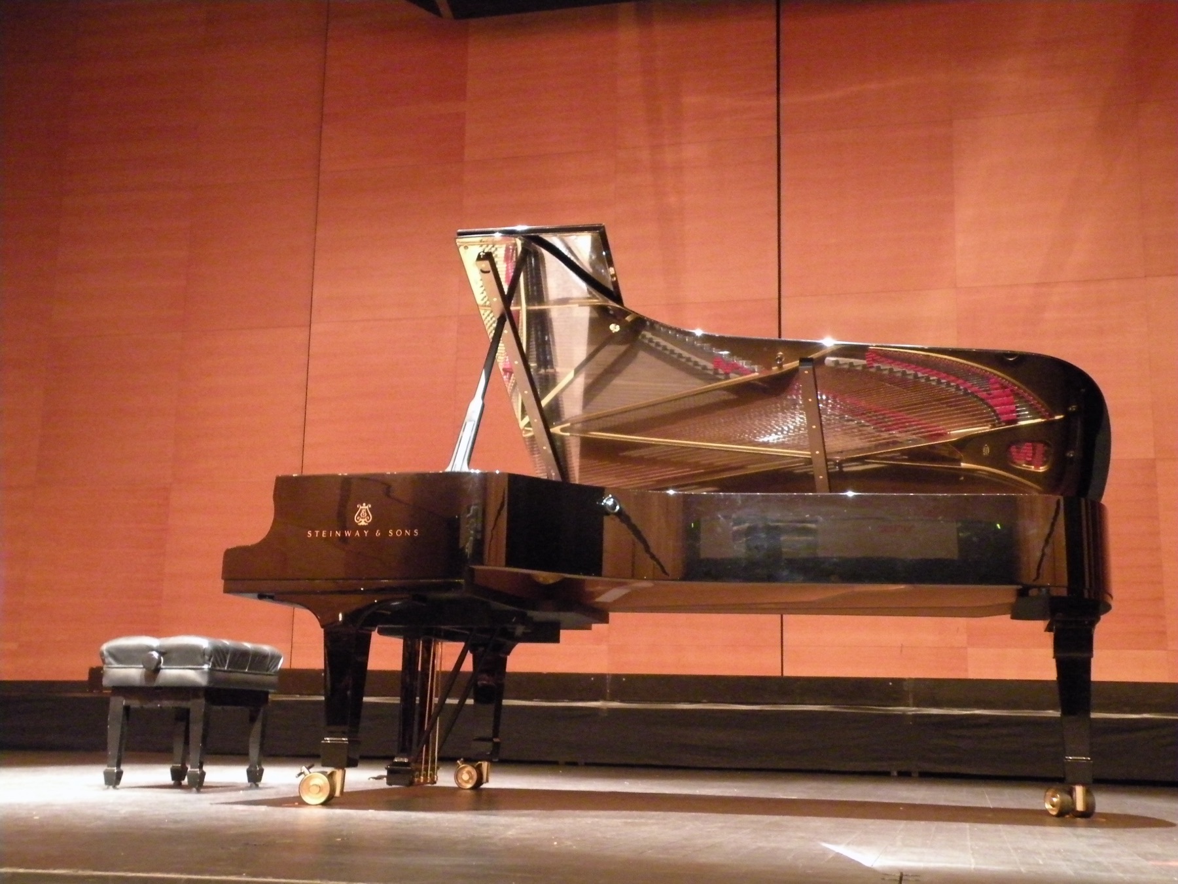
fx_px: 1429
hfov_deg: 44.8
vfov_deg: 34.3
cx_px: 589
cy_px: 442
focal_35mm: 42
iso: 800
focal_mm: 7.4
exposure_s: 1/2.4
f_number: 3.2
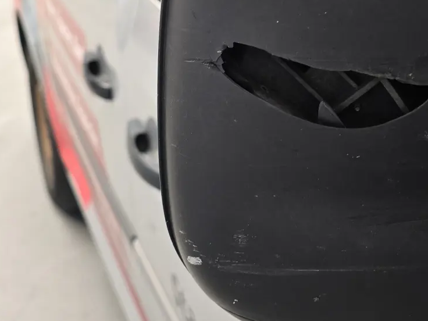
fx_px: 742
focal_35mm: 60
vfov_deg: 24.1
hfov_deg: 31.9
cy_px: 79
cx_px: 291
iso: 200
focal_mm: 6.3
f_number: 1.7
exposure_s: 1/100
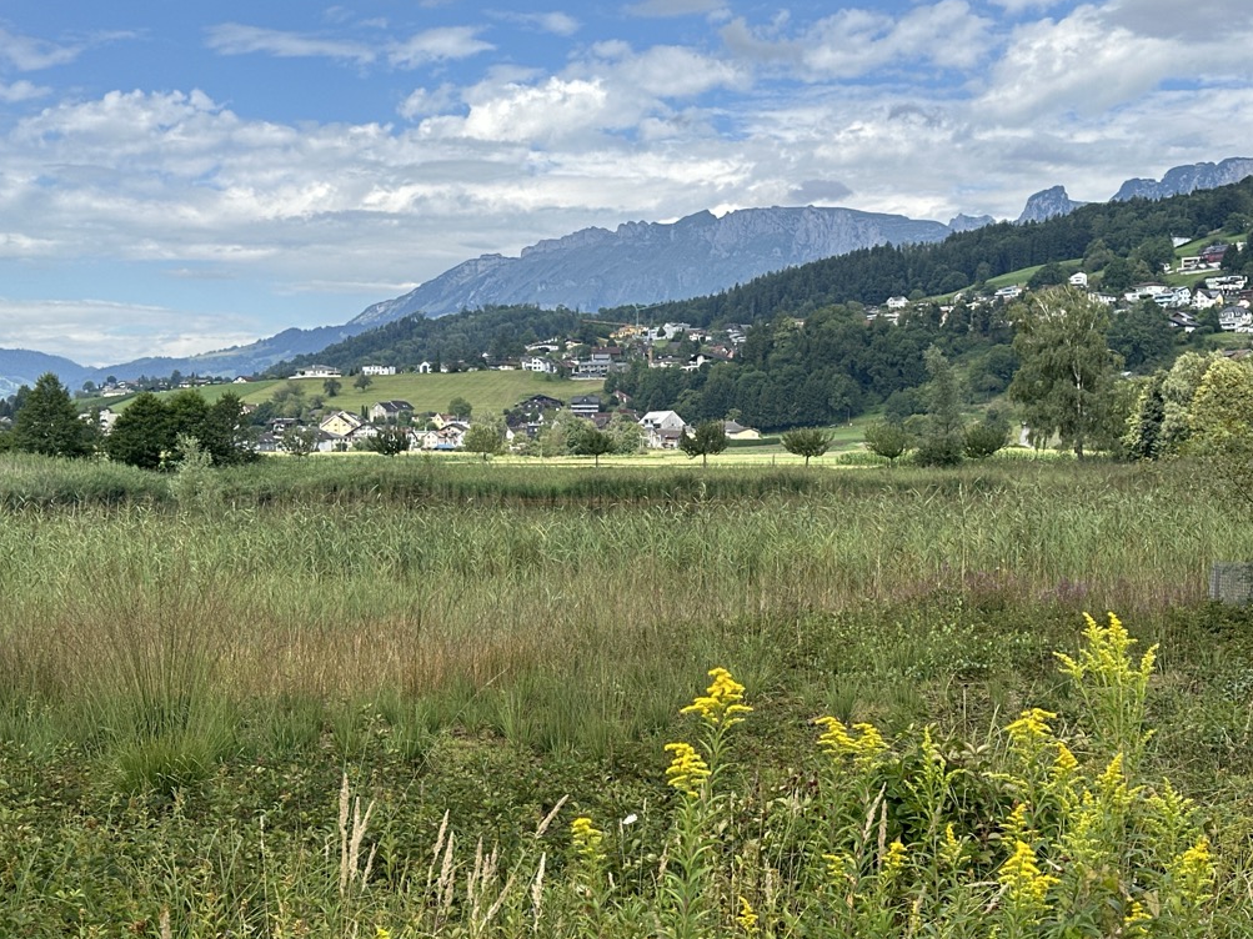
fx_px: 1773
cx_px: 638
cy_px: 470
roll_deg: +0.3
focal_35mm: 49
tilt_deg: -0.3
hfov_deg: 38.9
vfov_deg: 29.7
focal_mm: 6.86
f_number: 1.78
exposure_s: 1/2532
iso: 64
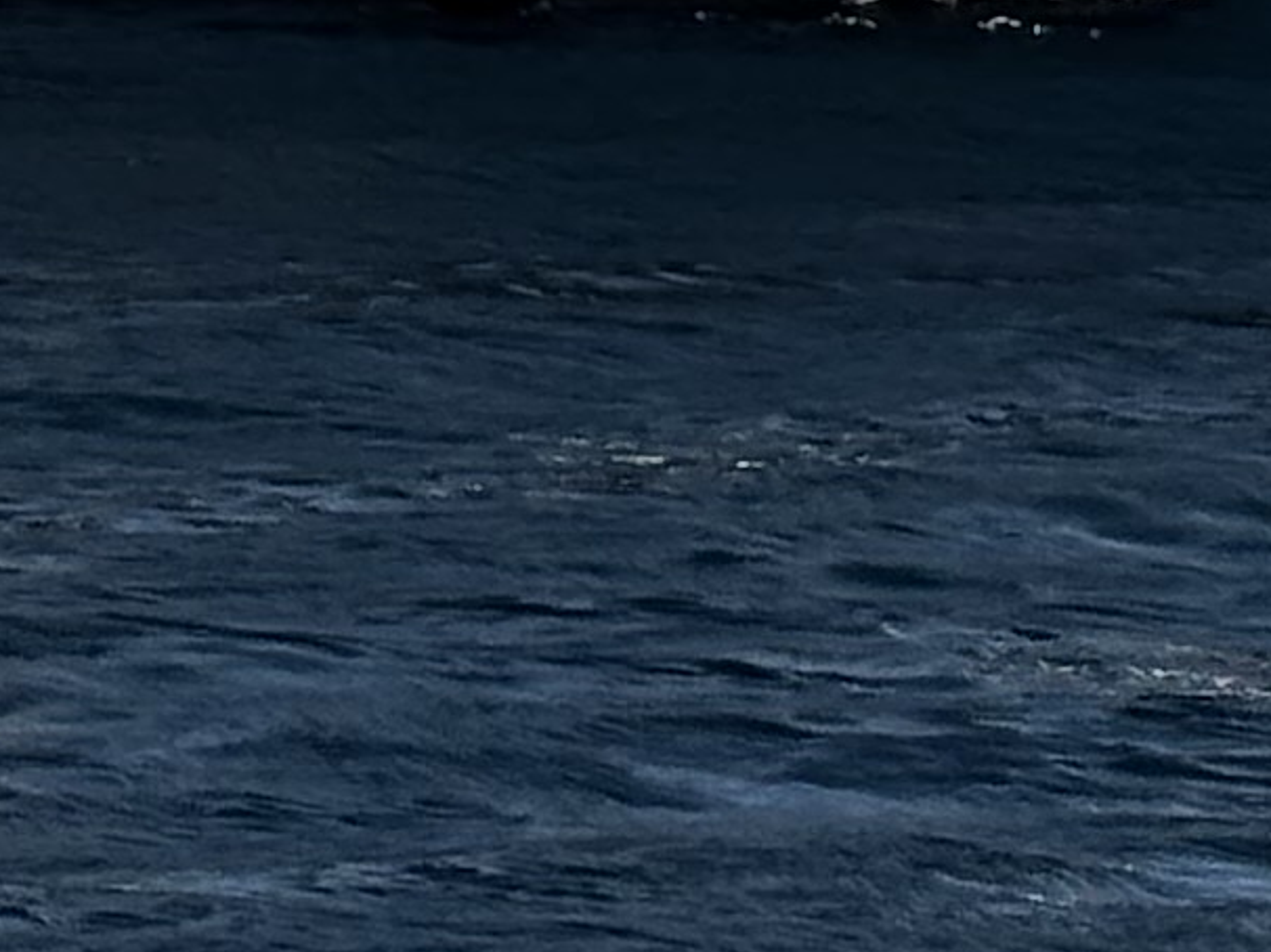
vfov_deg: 4.1
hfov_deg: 5.7
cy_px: -2170
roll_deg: -0.4
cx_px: -715
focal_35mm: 346
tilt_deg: +6.4
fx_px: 12699
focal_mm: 5.96
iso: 40
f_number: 1.6
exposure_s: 1/3205
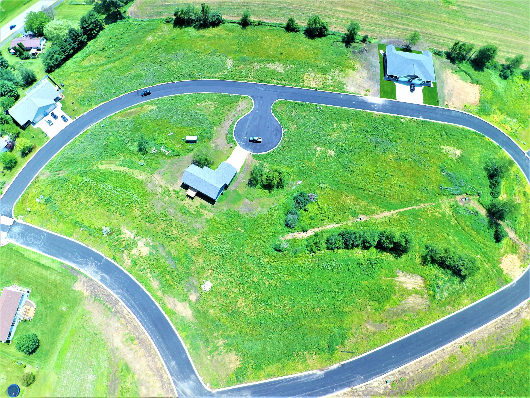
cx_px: 265
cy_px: 199
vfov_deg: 74.7
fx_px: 260
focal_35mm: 17
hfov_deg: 91.0
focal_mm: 3.15
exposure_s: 1/30
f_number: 2.8
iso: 105
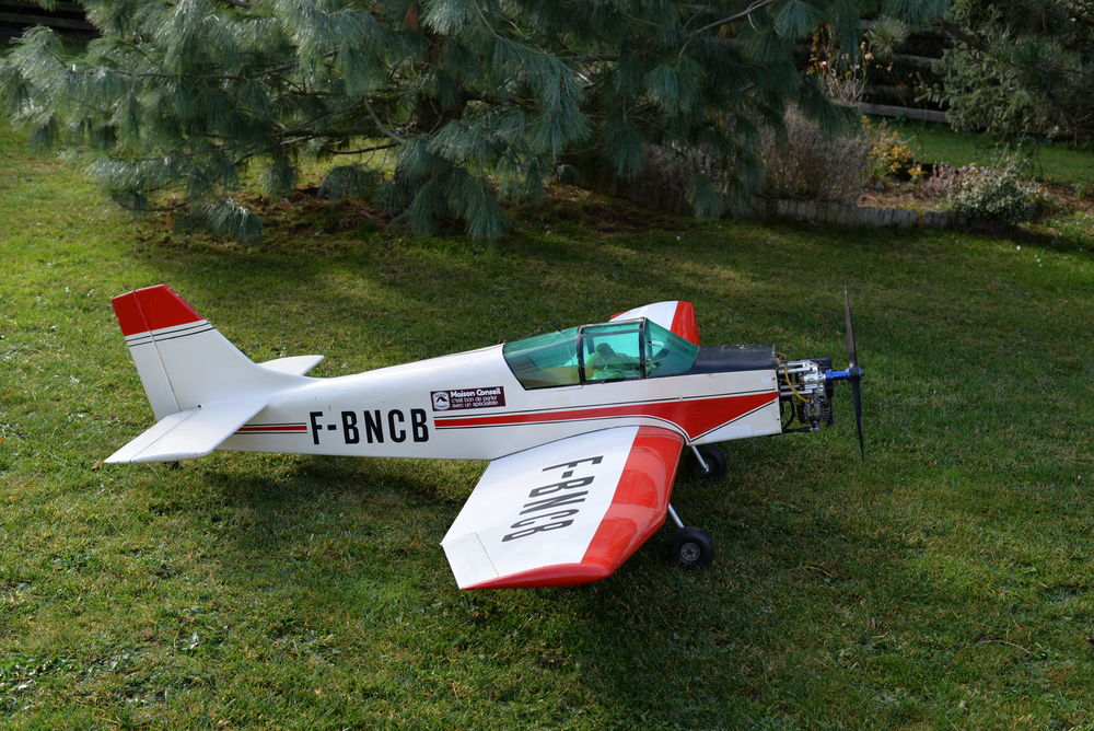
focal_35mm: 50
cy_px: 366
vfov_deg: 27.0
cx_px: 547
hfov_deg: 39.6
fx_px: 1520
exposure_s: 1/200
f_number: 7.1
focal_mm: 50
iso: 200
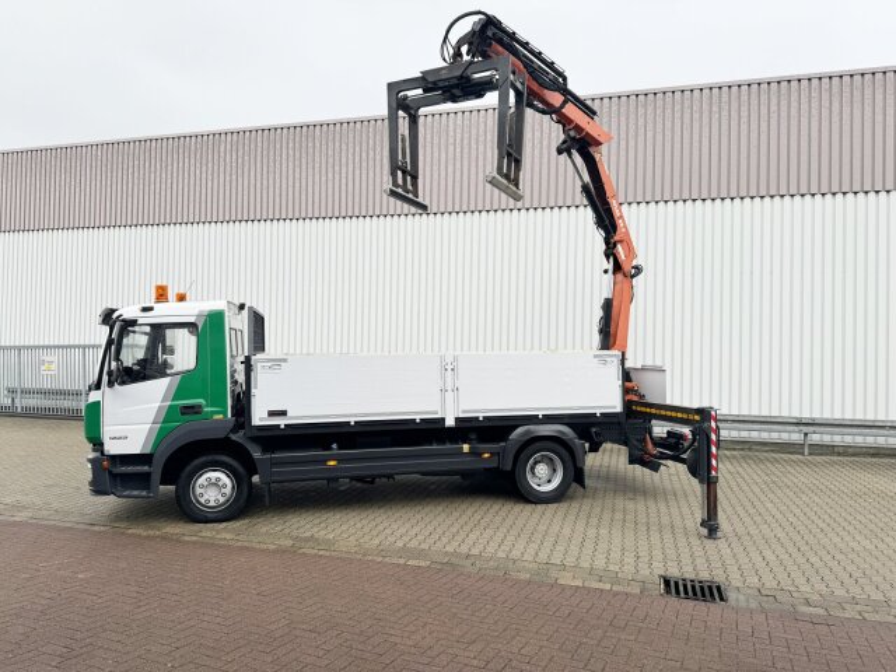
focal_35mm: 24
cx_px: 448
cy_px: 336
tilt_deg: +2.9
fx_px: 621
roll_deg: +0.0
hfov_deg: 71.6
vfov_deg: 56.8
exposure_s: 1/938
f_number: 1.78
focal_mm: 6.86
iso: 80
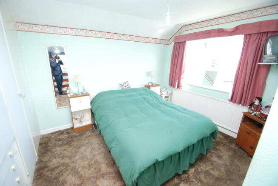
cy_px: 93
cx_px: 139
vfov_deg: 77.5
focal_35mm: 15
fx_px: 116
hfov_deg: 100.3
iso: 200
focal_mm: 10
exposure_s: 1/60
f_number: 4
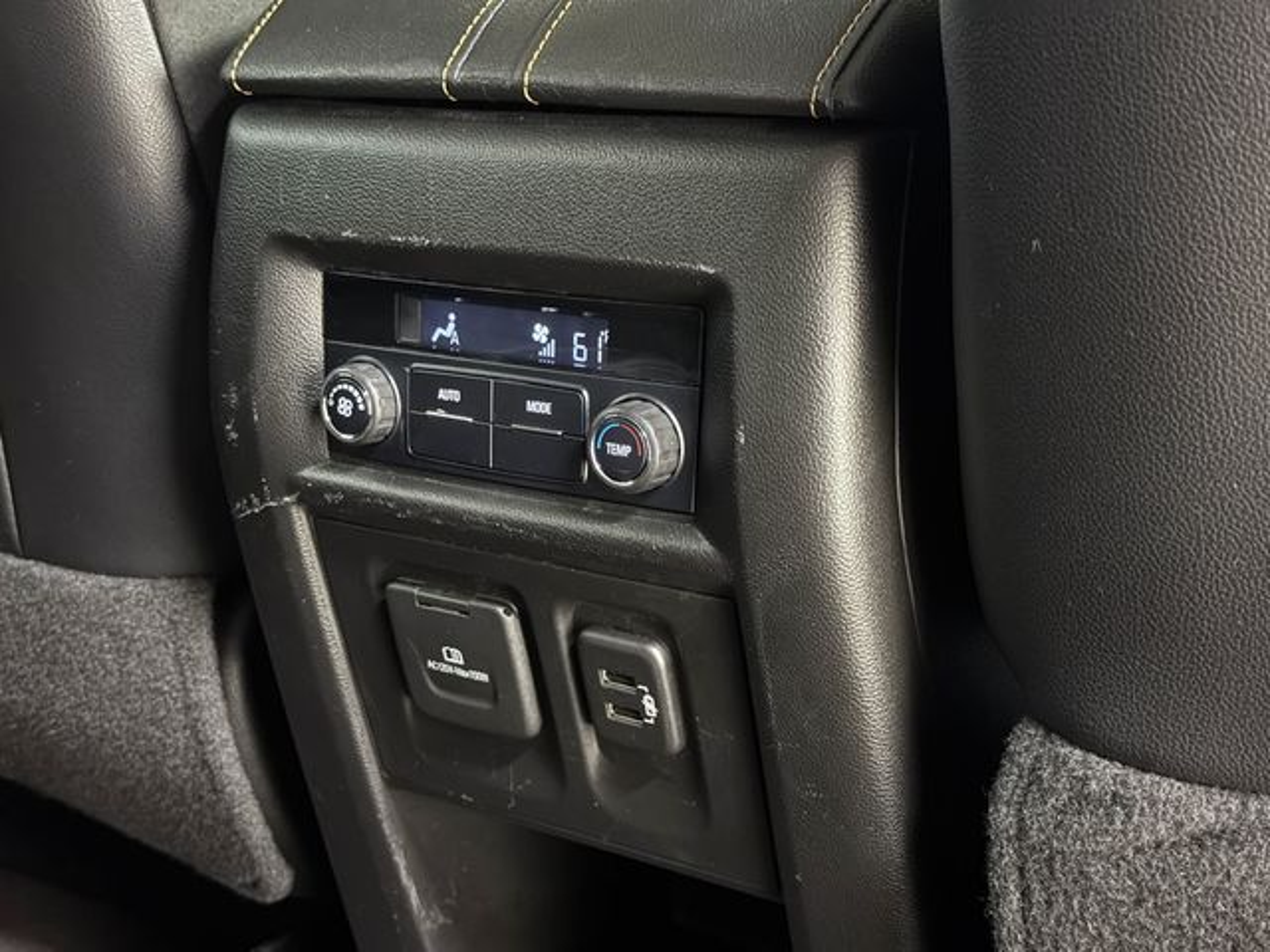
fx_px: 1761
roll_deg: -0.3
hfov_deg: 39.7
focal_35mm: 48
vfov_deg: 30.3
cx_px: 635
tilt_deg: -13.6
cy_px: 476
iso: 800
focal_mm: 6.76
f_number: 1.78
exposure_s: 1/12
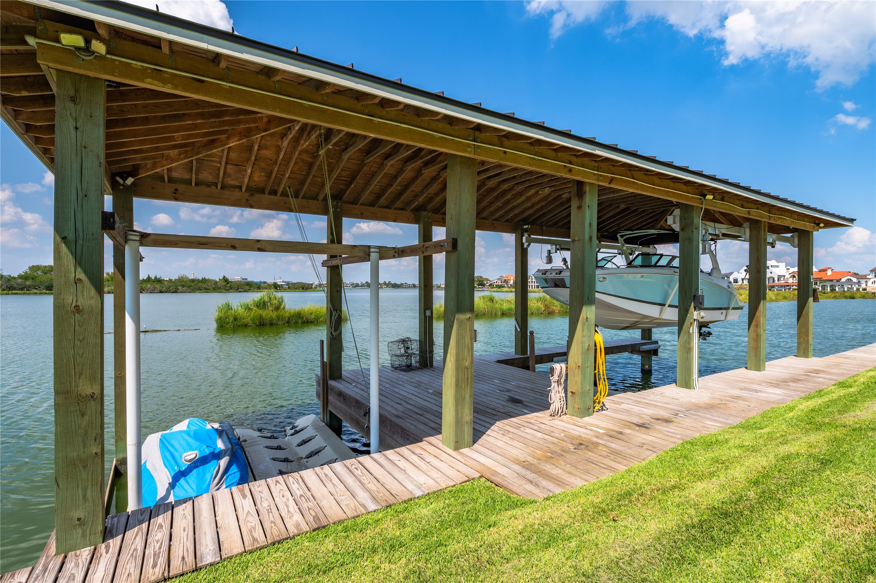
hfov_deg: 93.3
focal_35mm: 17
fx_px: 413
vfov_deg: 70.4
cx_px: 438
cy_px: 292
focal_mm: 17
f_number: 13
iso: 125
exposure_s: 1/160
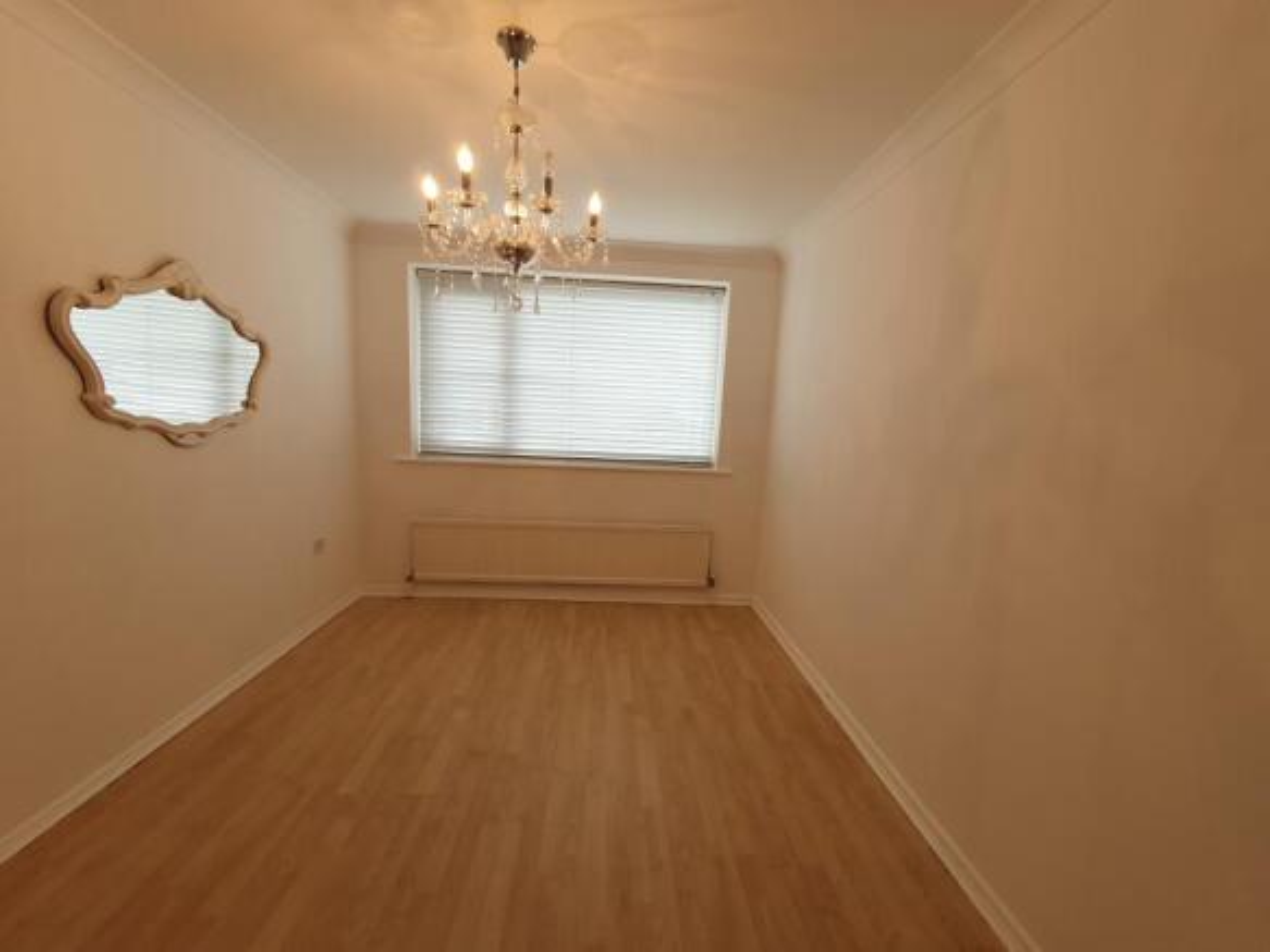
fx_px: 477
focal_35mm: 13
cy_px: 476
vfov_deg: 89.9
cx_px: 635
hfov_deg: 106.2
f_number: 2.2
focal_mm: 1.8
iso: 64
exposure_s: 1/100
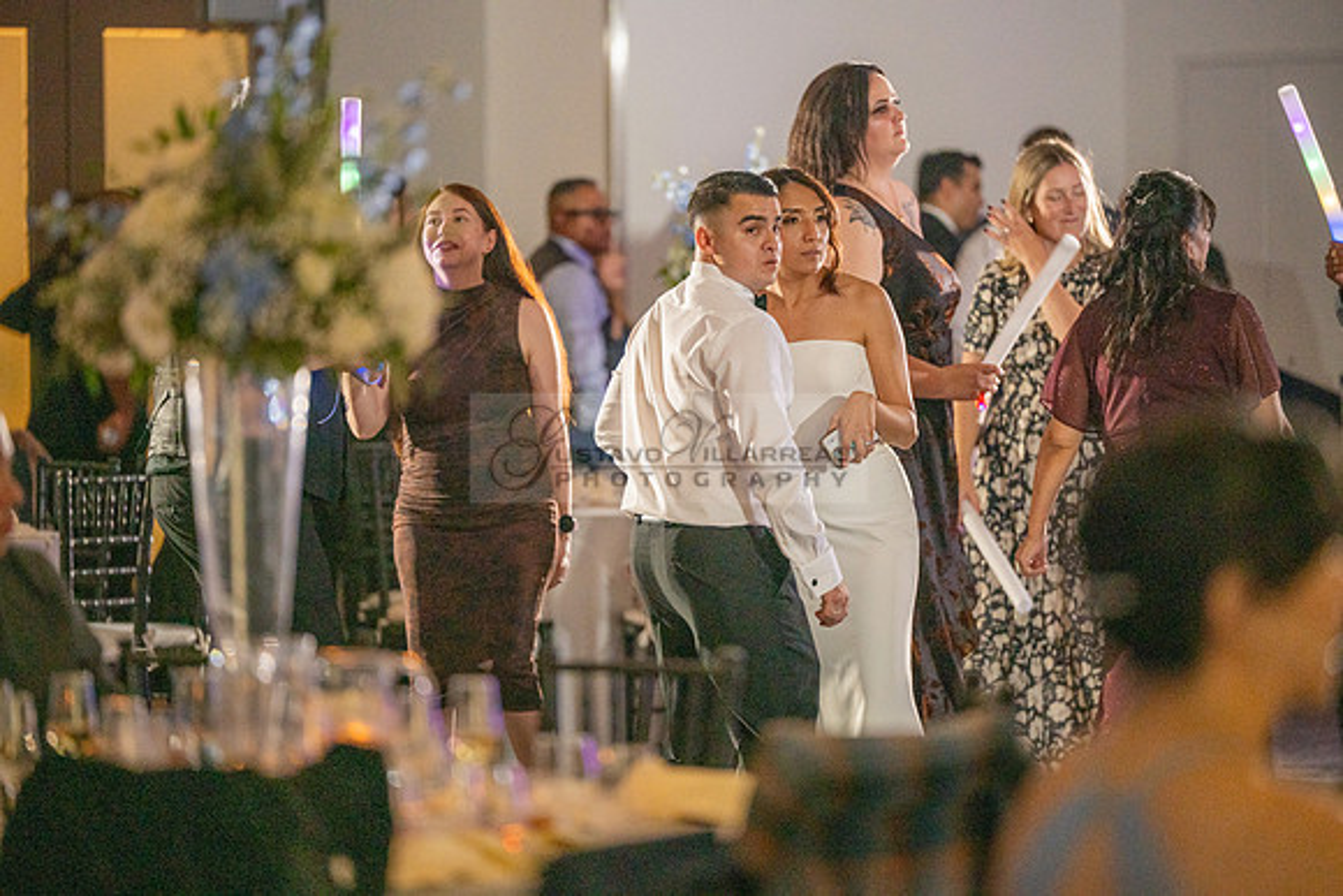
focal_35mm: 200
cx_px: 672
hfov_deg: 10.3
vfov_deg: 6.9
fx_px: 7463
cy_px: 448
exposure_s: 1/200
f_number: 2.8
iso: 1600
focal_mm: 200
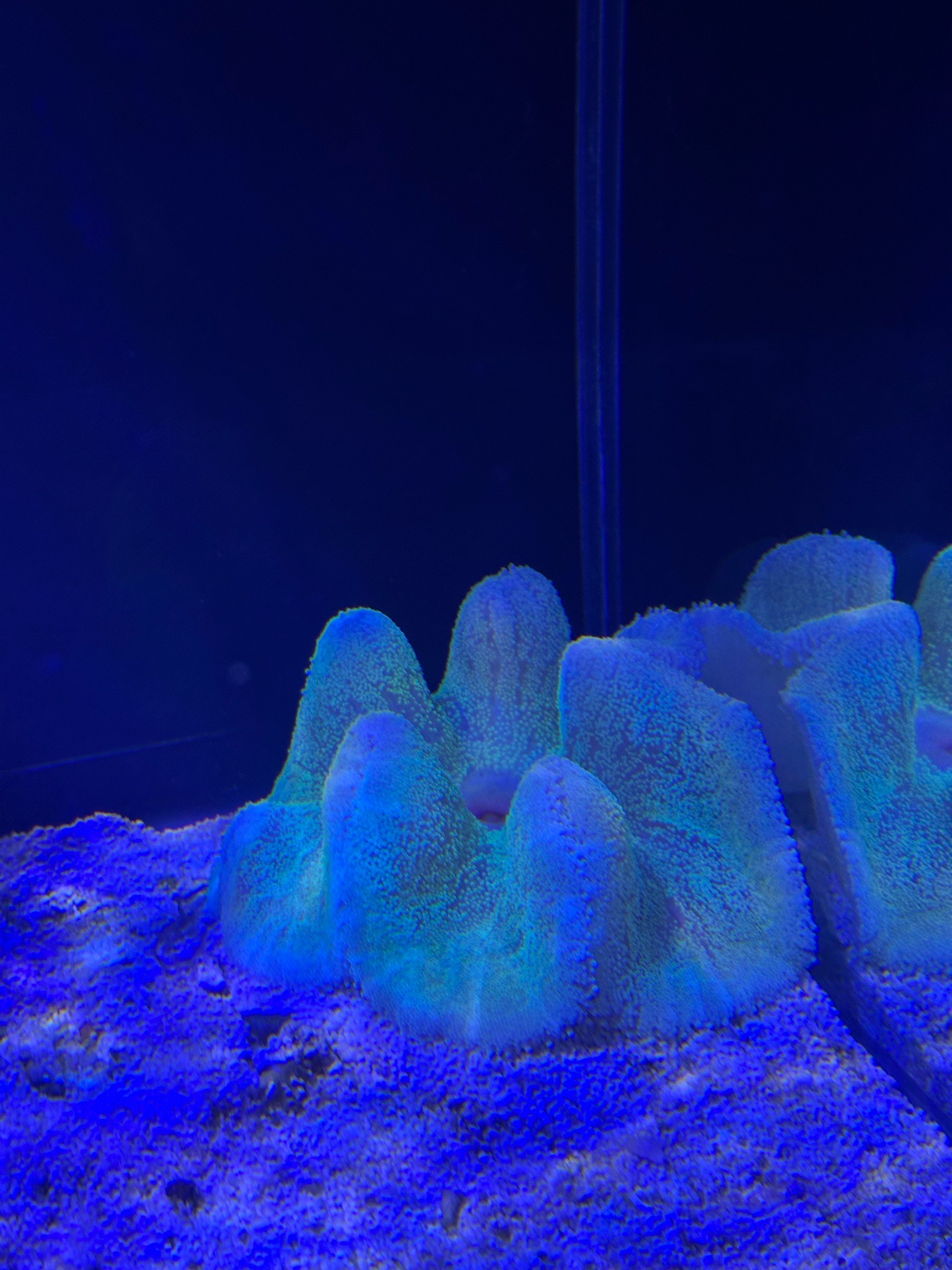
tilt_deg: -27.3
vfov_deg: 39.7
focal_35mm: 48
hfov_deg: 30.3
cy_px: 635
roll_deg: -1.4
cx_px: 476
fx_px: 1760
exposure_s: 1/62
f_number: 1.78
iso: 80
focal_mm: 6.86
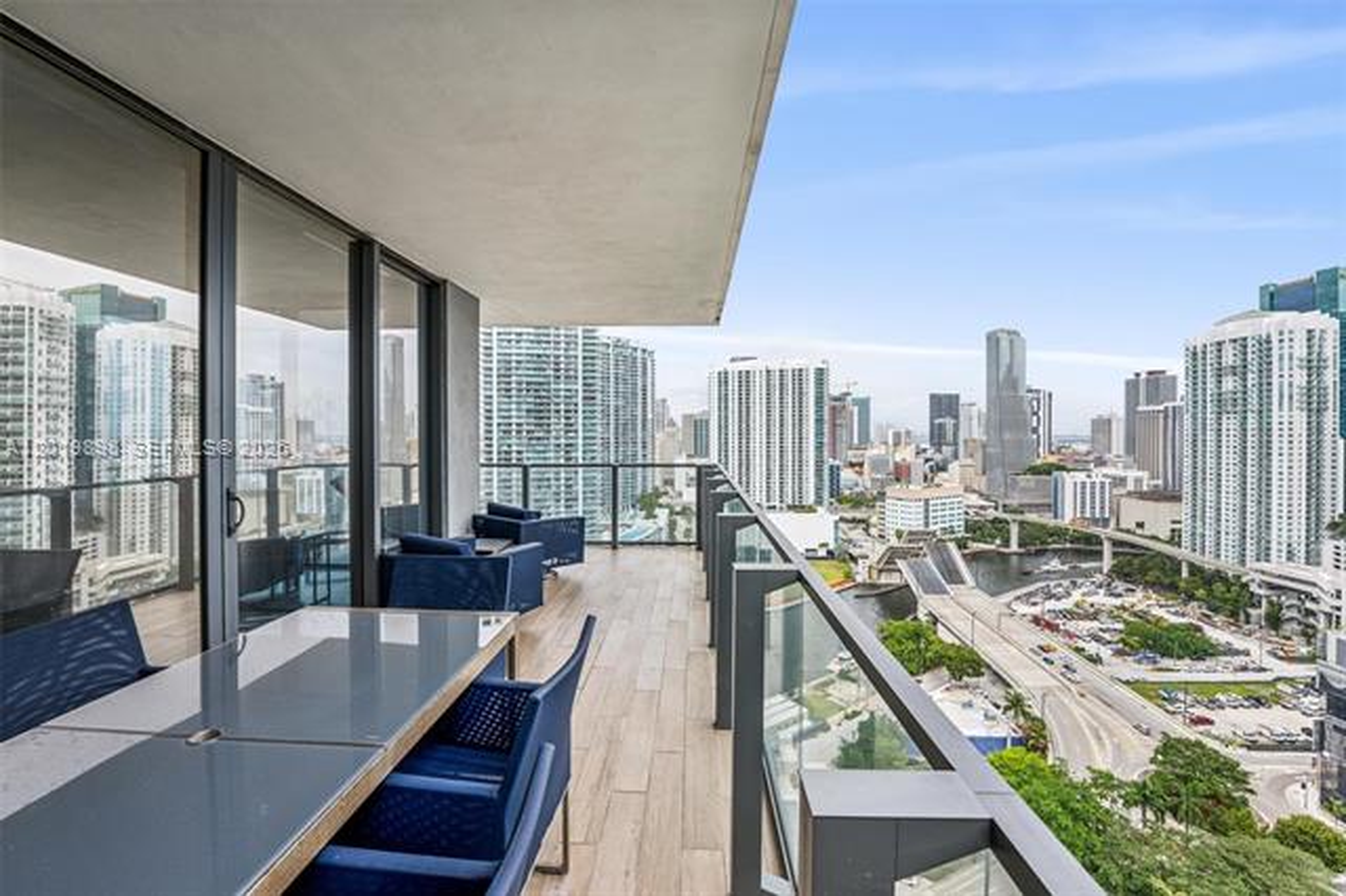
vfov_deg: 81.1
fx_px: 523
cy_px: 448
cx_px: 673
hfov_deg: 104.3
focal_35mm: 14
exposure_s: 1/200
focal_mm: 14
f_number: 9
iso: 200
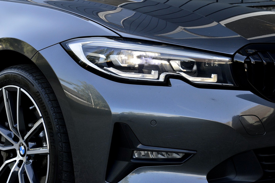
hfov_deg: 26.0
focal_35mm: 78
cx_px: 138
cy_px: 92
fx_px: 595
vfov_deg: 17.5
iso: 400
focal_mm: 52
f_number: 9
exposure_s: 1/125
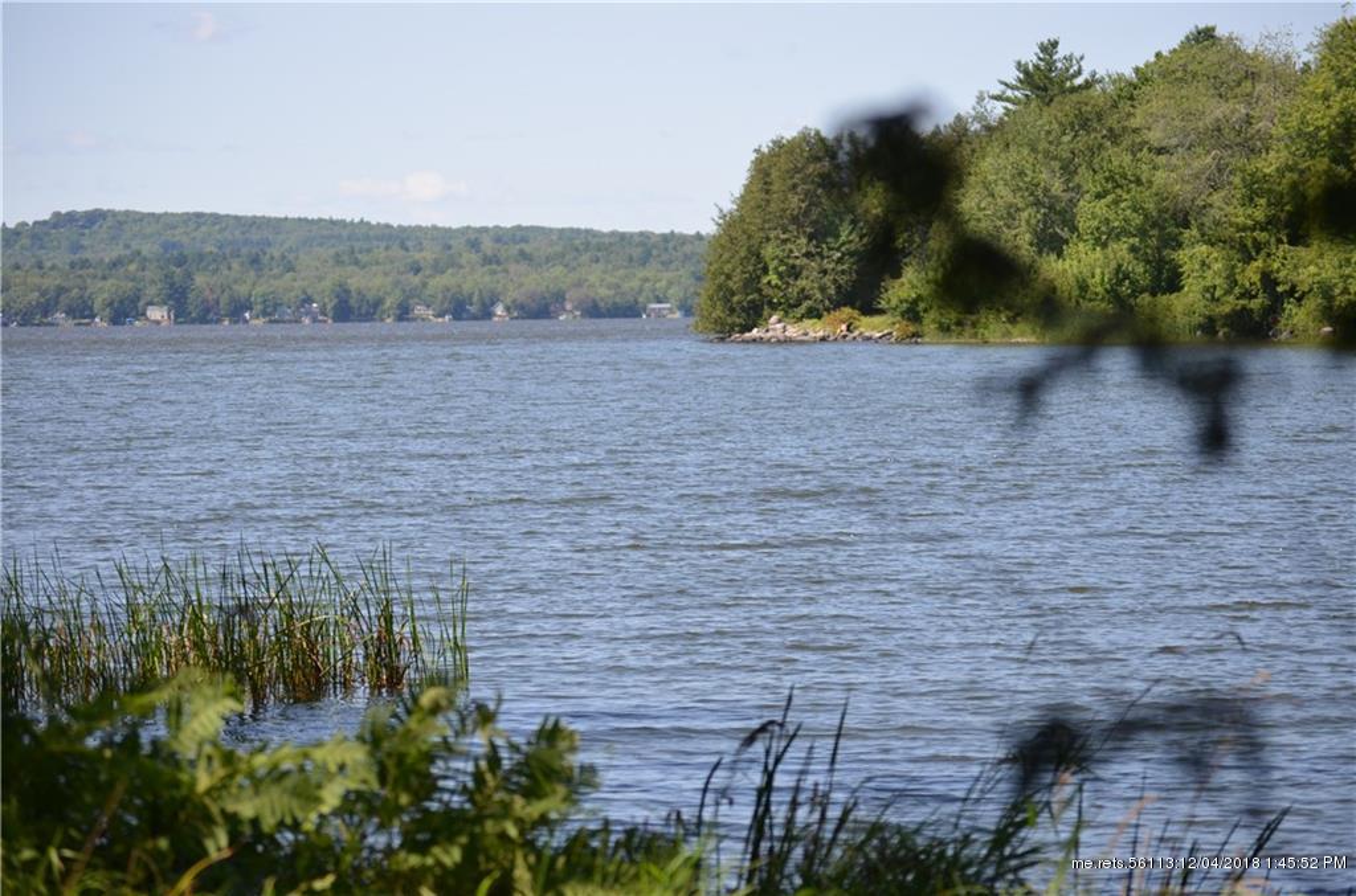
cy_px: 448
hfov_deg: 13.7
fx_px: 5635
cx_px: 678
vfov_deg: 9.1
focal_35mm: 150
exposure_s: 1/640
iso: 200
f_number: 6.3
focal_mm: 100
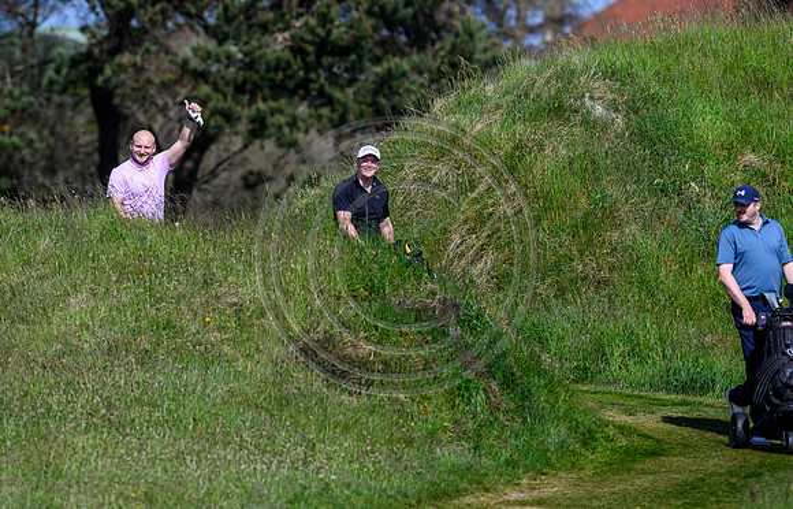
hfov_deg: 4.8
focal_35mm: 436
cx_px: 366
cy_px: 224
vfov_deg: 3.1
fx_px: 9494
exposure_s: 1/5000
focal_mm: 400
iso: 500
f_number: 5
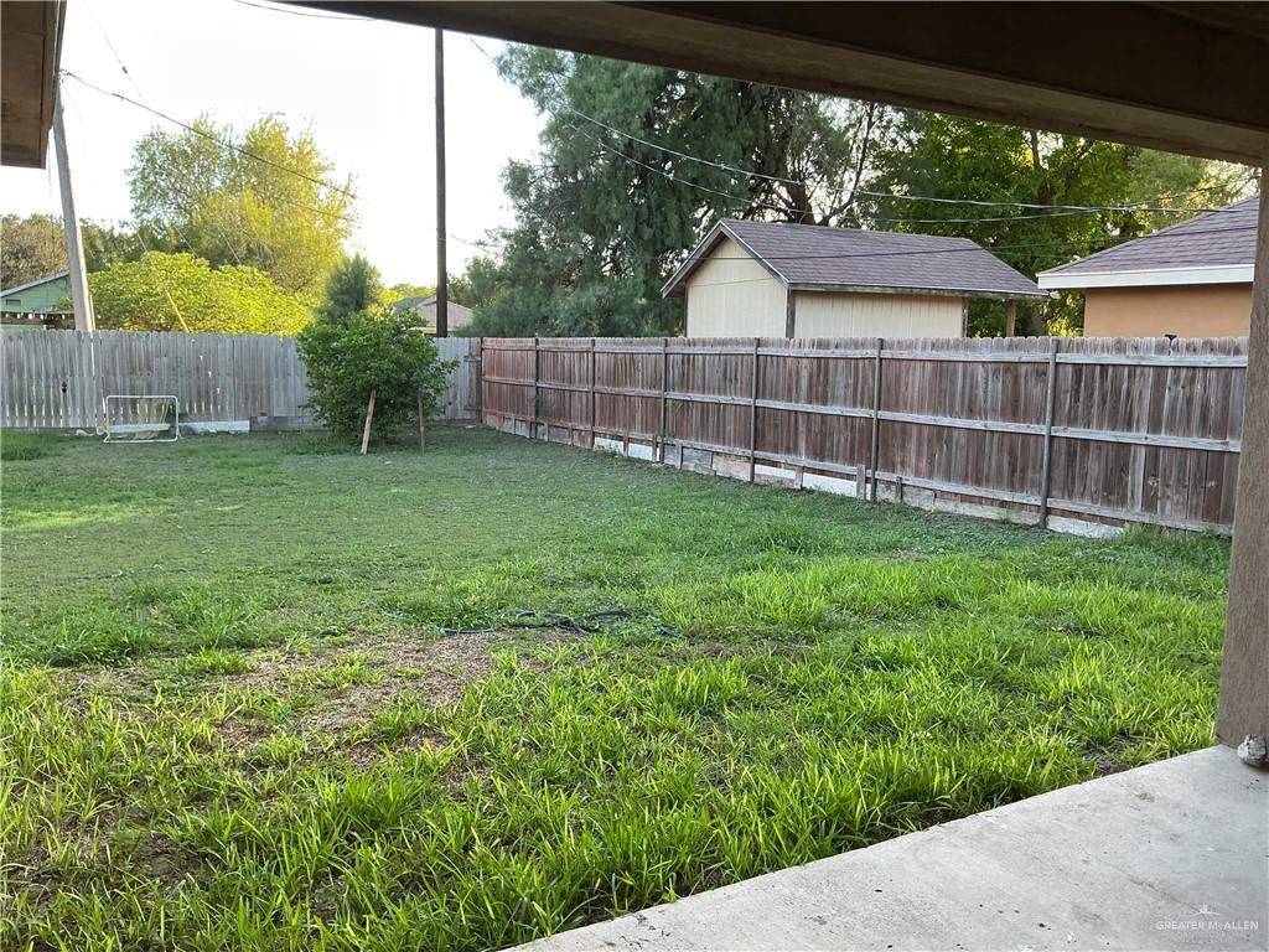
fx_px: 1063
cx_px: 634
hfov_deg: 61.7
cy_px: 476
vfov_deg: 48.2
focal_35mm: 29
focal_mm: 3
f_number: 1.8
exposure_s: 1/120
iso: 20
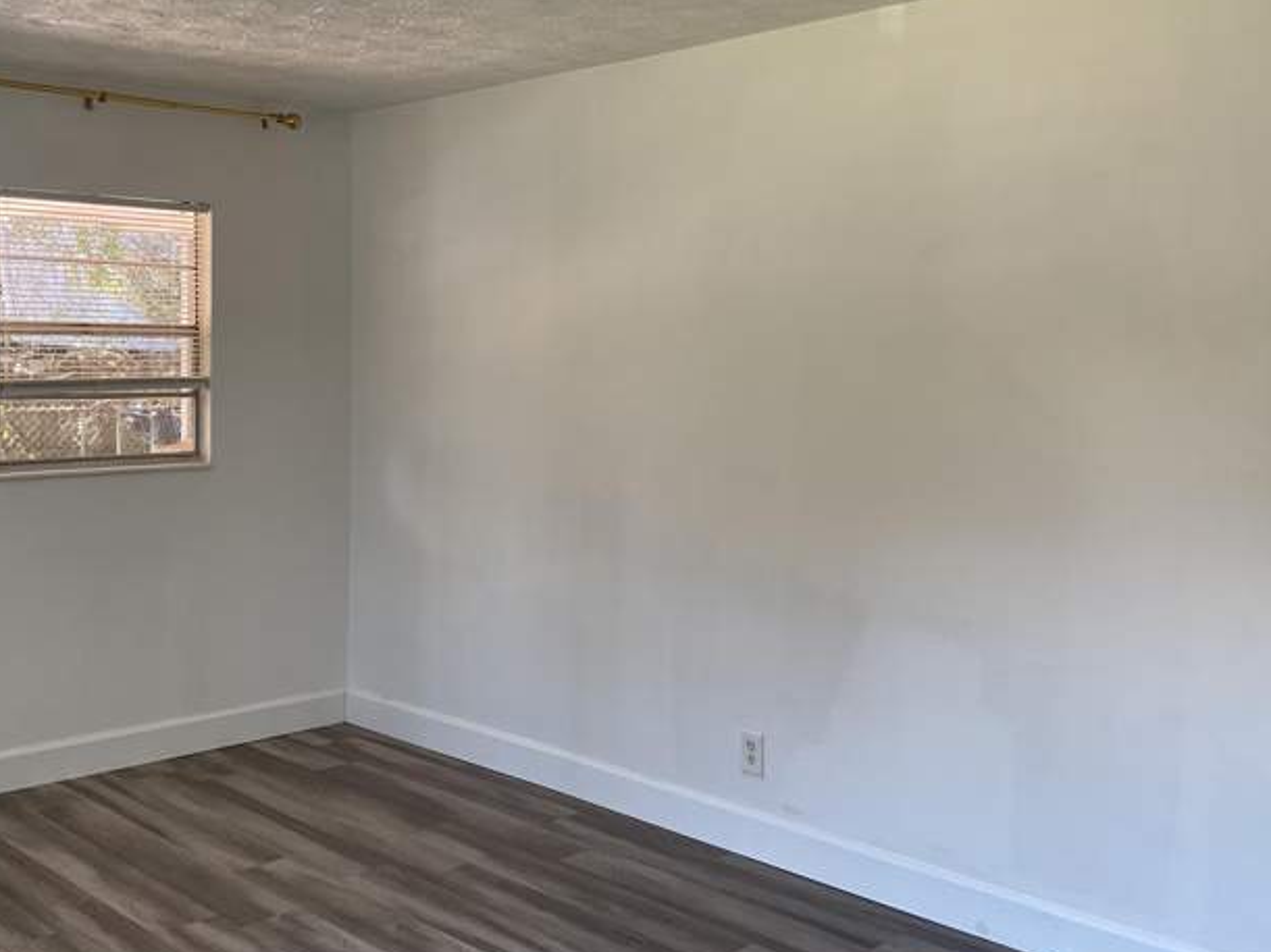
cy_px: 407
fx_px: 1395
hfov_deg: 48.9
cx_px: 576
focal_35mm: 38
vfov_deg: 37.6
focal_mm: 3
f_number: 1.8
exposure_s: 1/60
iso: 40
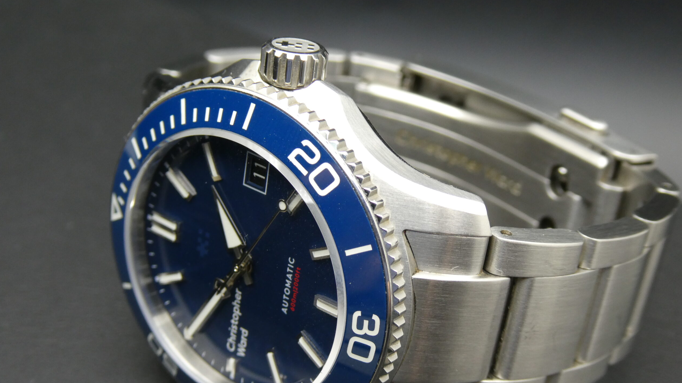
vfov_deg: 21.8
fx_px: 995
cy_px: 239
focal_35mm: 55
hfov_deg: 37.8
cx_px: 342
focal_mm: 9
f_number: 4.1
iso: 200
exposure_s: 1/80
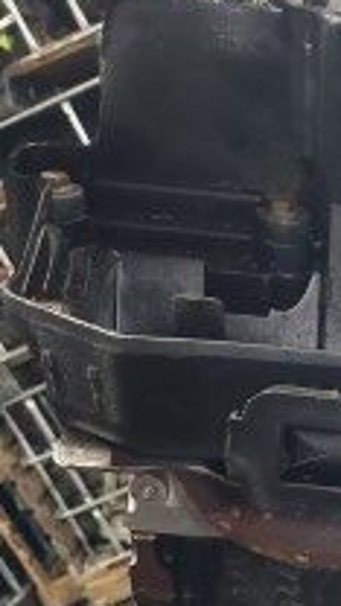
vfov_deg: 24.1
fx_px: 1350
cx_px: 606
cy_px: 621
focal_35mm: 84
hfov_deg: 13.1
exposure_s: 1/25
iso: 500
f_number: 1.8
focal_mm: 5.23
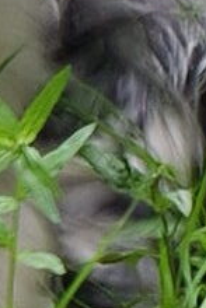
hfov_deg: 2.9
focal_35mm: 471
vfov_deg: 4.2
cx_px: 149
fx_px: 4036
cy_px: -736
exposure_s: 1/60
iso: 400
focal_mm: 60
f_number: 8
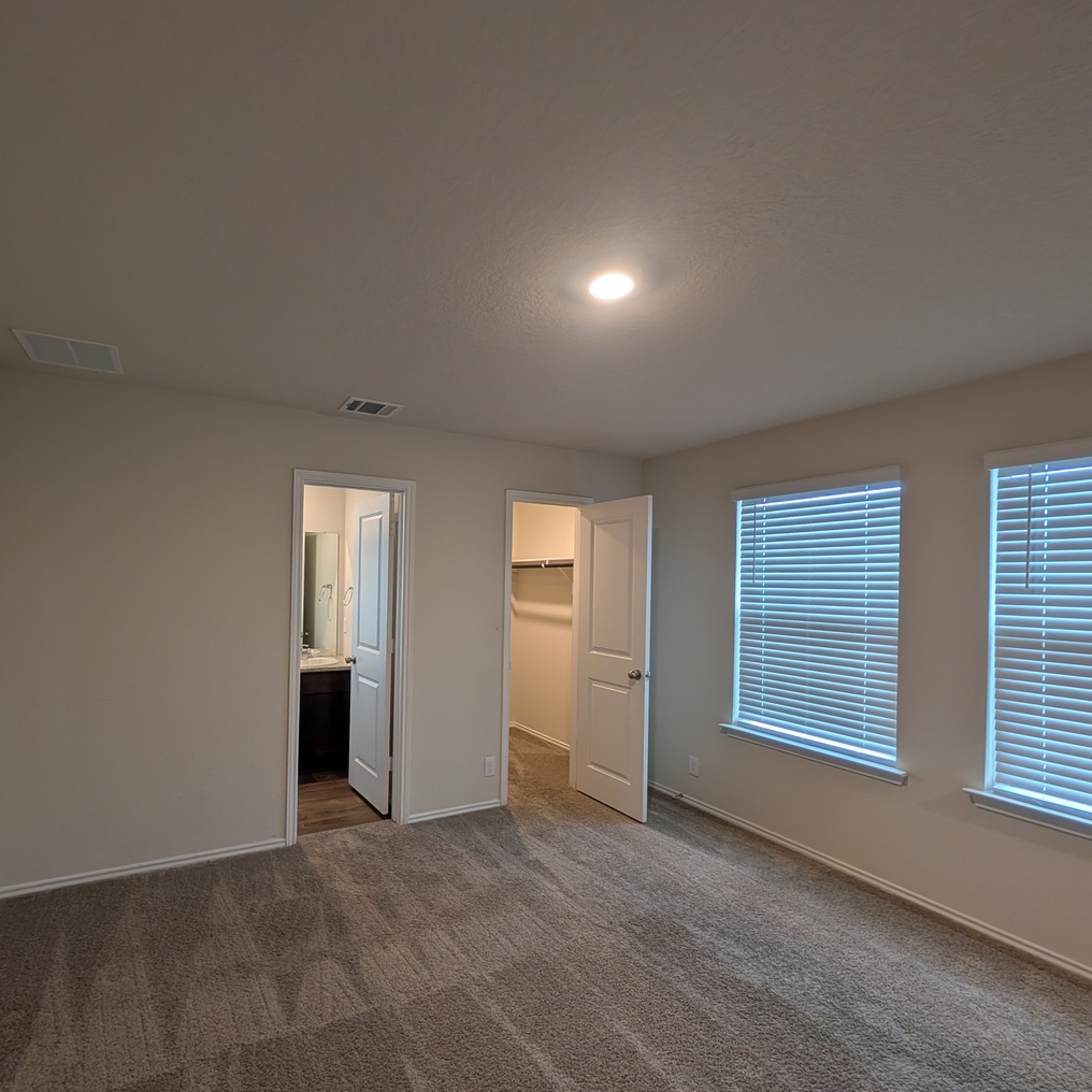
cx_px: 444
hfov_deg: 90.1
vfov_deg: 91.0
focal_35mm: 15
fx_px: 535
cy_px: 577
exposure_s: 1/40
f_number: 1.7
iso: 60
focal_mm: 2.02
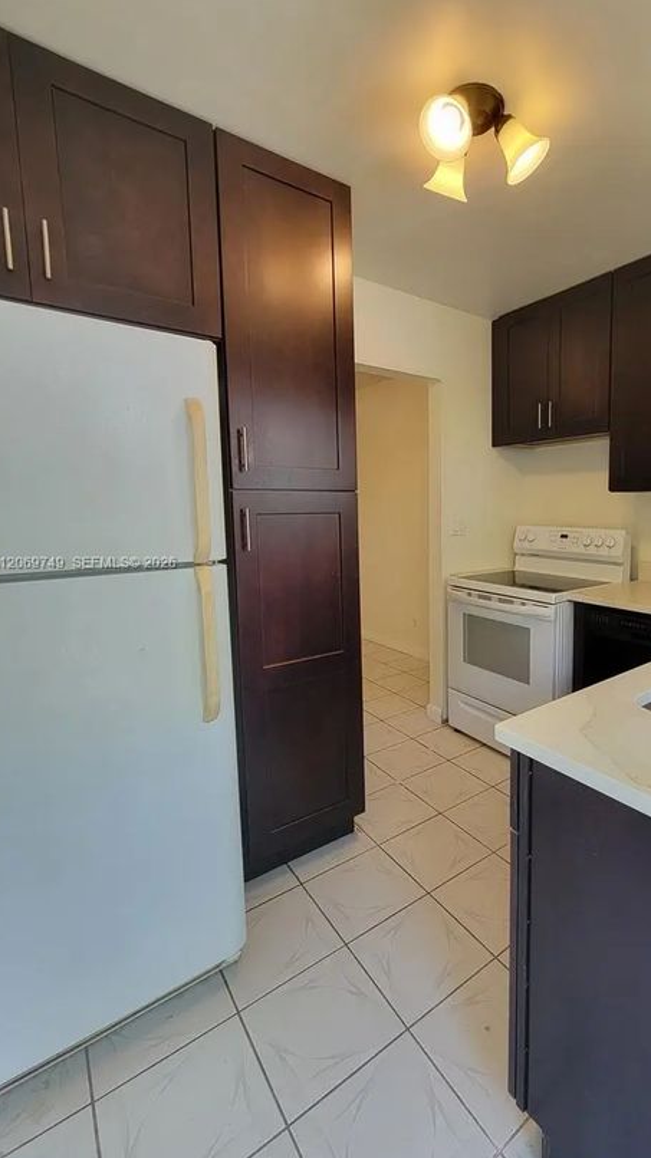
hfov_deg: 68.0
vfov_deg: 103.0
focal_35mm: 15
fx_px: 461
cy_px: 564
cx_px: 447
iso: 80
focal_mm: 2.2
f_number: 2.2
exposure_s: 1/60
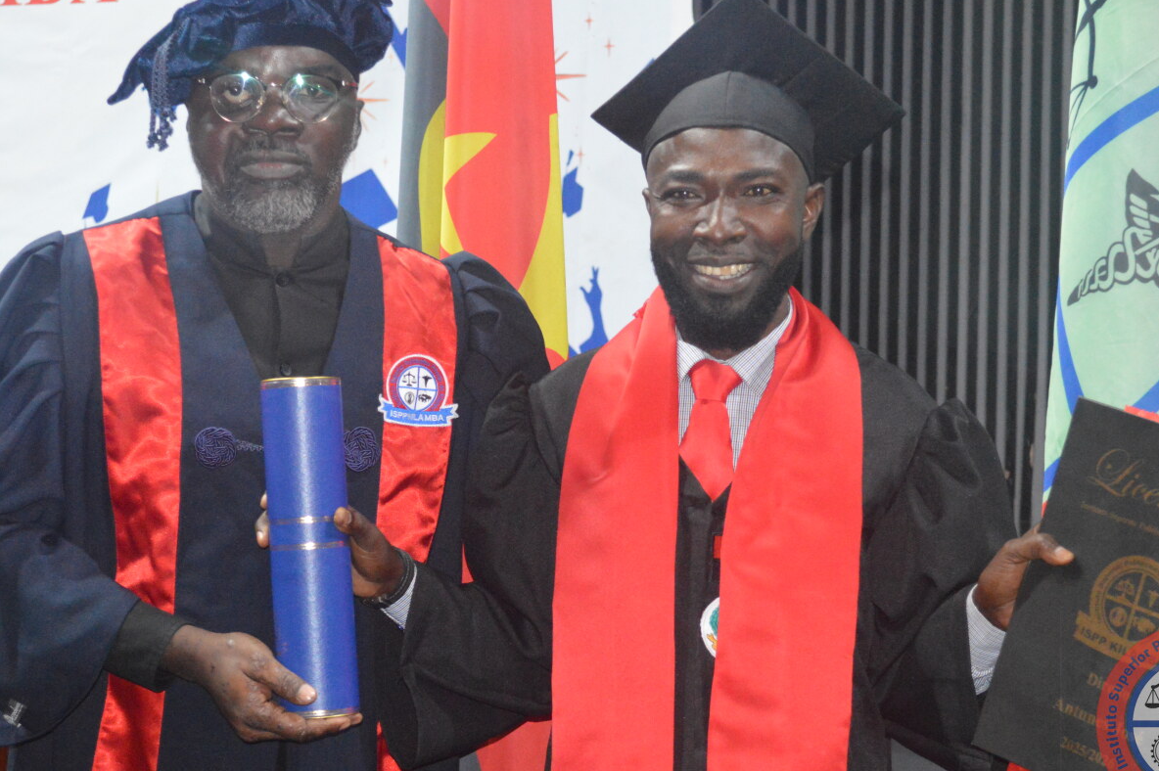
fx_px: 2477
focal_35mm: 77
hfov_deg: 26.3
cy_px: 391
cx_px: 579
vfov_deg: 17.7
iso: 3200
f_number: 5
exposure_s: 1/60
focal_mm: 38
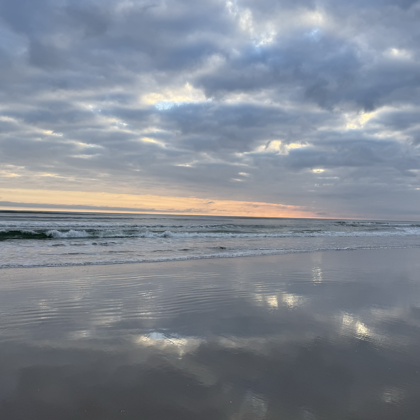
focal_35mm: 29
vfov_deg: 55.6
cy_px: 212
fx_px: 398
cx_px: 251
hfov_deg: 55.2
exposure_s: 1/1174
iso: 80
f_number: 1.78
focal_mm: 6.76
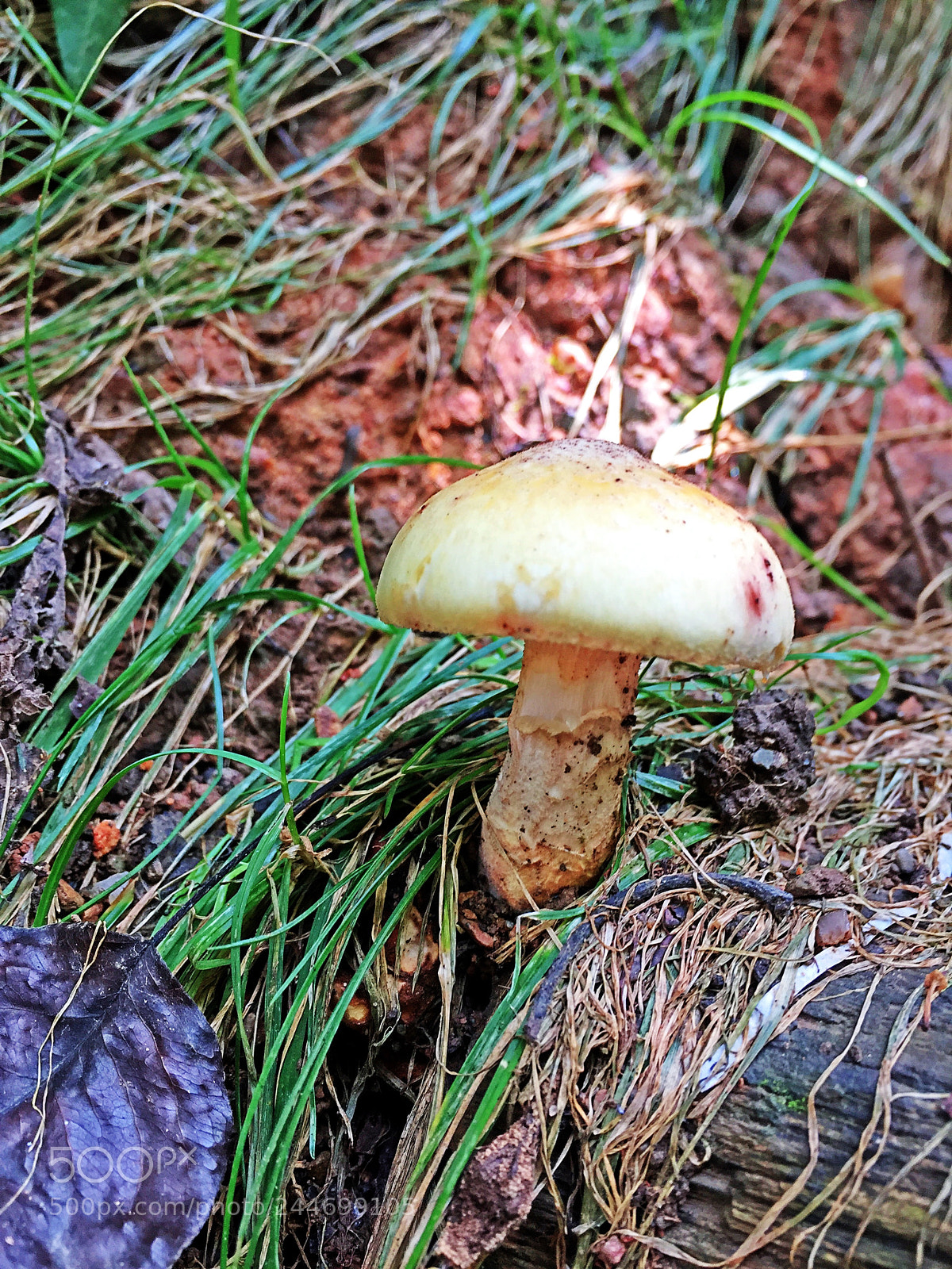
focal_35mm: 29
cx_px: 476
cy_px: 634
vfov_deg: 61.7
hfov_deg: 48.2
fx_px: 1063
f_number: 2.2
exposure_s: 1/50
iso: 40
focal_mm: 4.15
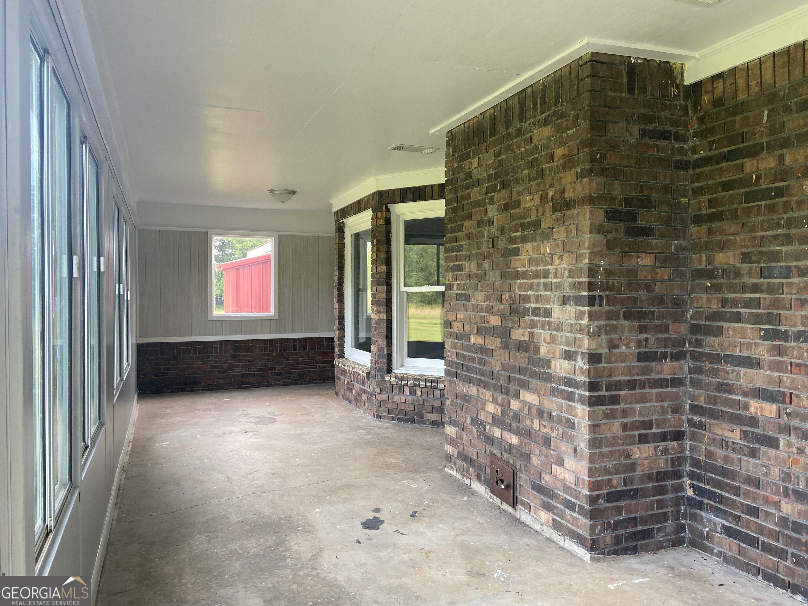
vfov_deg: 53.1
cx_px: 404
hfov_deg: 67.3
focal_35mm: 26
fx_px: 607
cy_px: 303
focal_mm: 4.25
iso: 100
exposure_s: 1/121
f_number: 1.8
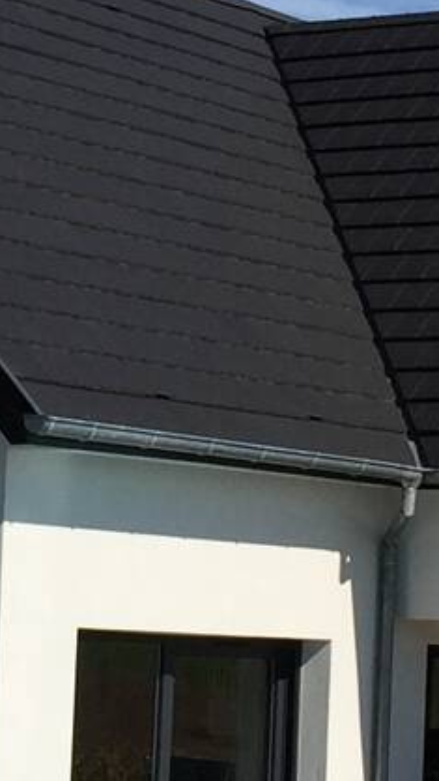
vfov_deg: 36.0
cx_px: 699
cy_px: 400
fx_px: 1201
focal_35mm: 58
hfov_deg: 18.0
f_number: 2.2
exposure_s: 1/3049
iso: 32
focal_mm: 4.15
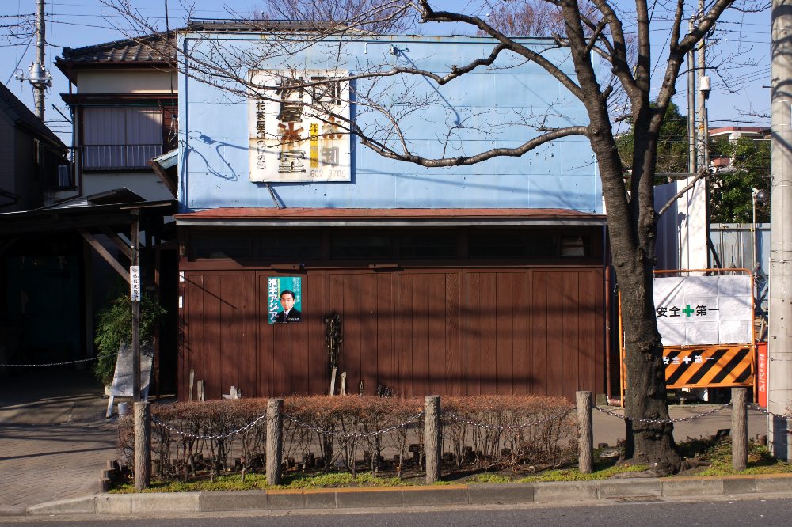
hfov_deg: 43.6
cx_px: 396
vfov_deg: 29.8
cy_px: 264
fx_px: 990
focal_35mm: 45
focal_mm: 30
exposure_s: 1/160
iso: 100
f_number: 8
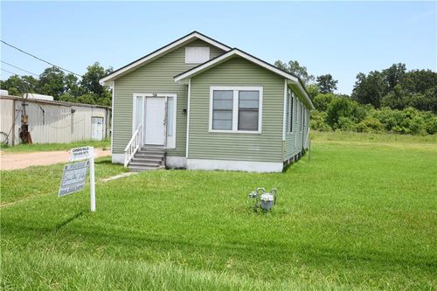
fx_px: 437
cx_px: 218
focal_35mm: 36
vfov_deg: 36.8
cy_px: 146
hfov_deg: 53.1
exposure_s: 1/250
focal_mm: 36
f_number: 11
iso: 320
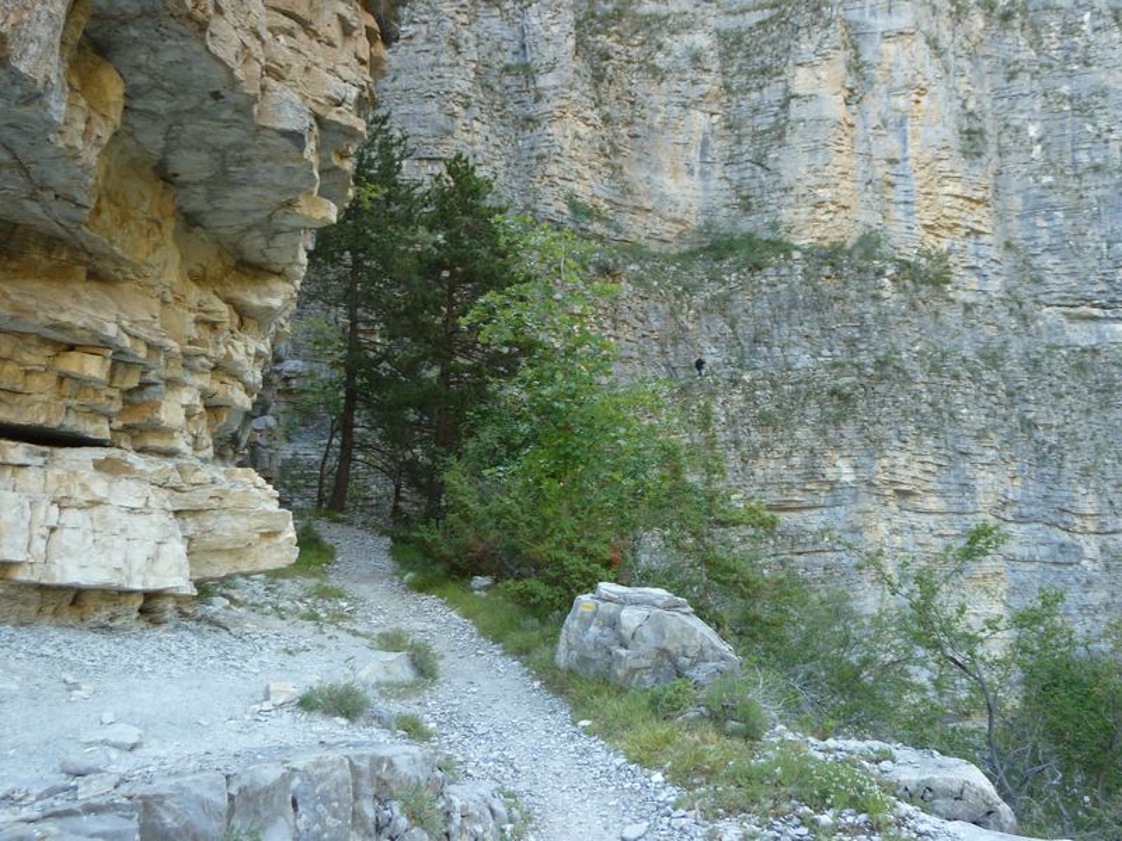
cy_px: 420
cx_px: 561
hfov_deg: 69.4
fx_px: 810
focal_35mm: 25
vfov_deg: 54.9
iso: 100
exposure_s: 1/30
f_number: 3.3
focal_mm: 4.1
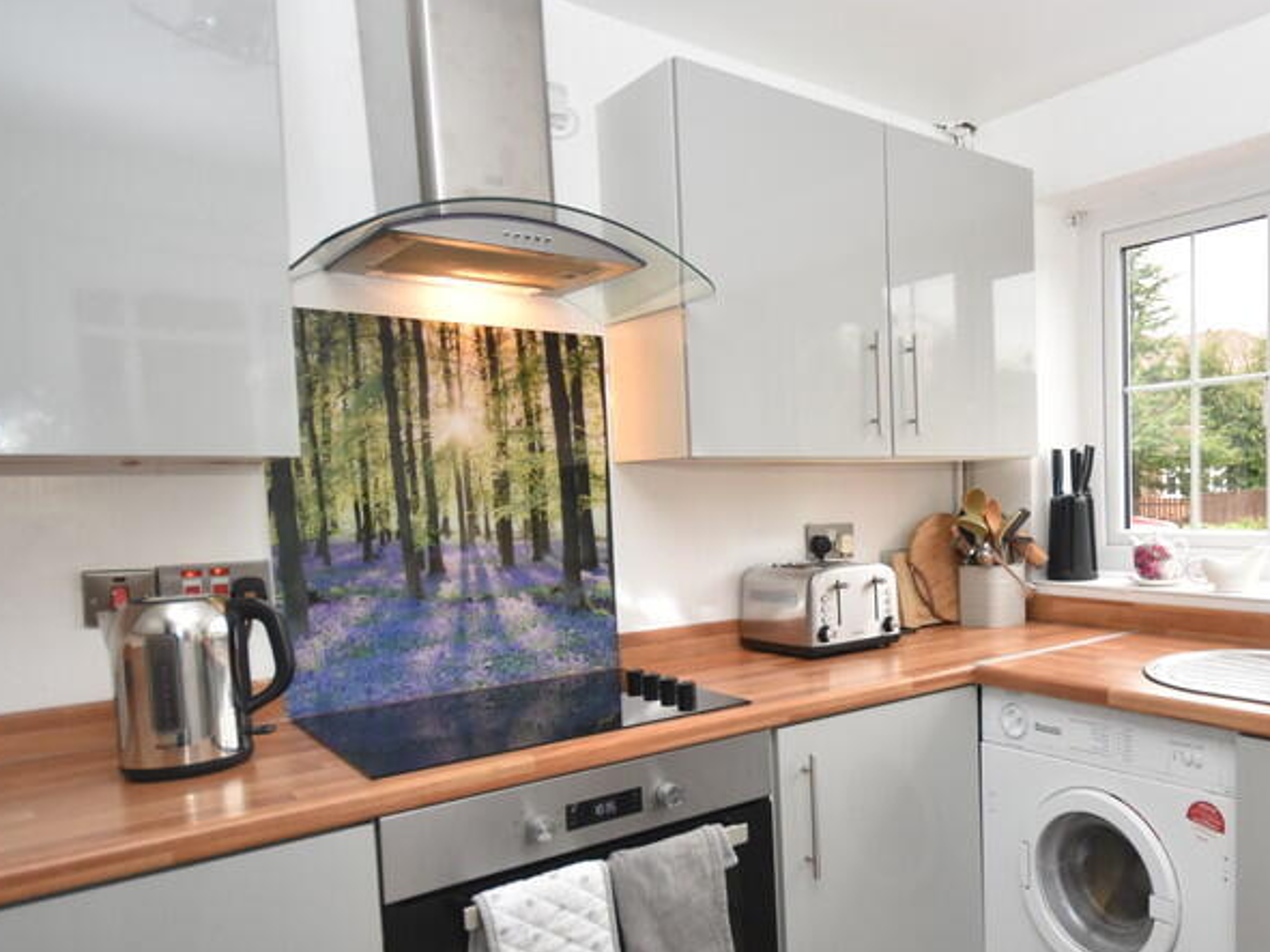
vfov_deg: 54.7
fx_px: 917
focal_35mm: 25
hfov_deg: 64.8
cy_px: 540
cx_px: 967
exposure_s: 1/125
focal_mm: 10
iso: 1000
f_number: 4
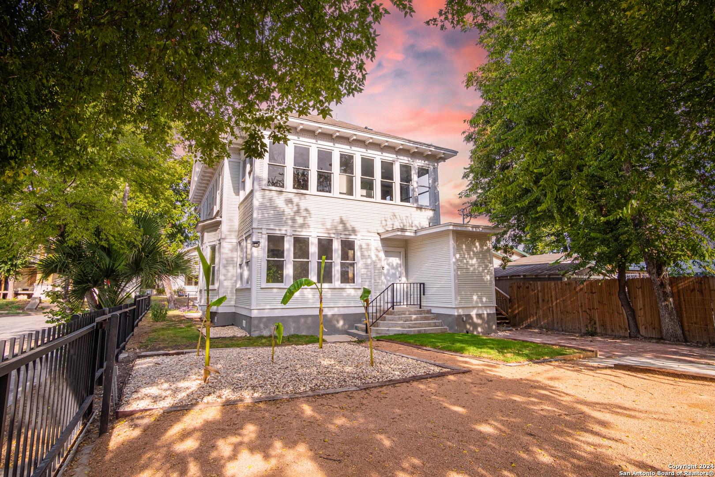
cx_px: 358
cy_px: 238
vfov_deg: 67.4
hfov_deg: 90.0
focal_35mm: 18
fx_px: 357
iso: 200
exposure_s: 1/125
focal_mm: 12
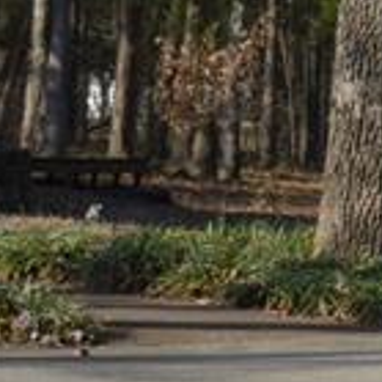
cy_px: -234
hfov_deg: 4.9
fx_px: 4109
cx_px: 1391
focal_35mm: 329
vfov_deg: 5.3
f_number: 7.1
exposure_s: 1/200
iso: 100
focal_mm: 35
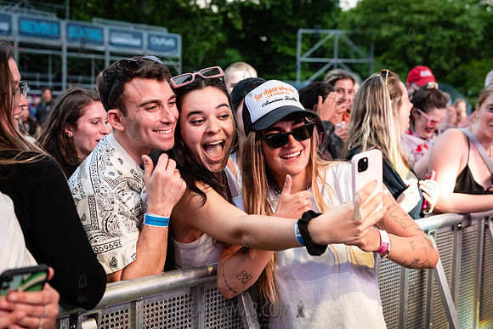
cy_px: 164
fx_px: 616
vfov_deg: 29.9
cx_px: 246
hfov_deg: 43.6
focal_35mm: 45
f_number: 4
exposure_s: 1/160
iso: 1000
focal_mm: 45
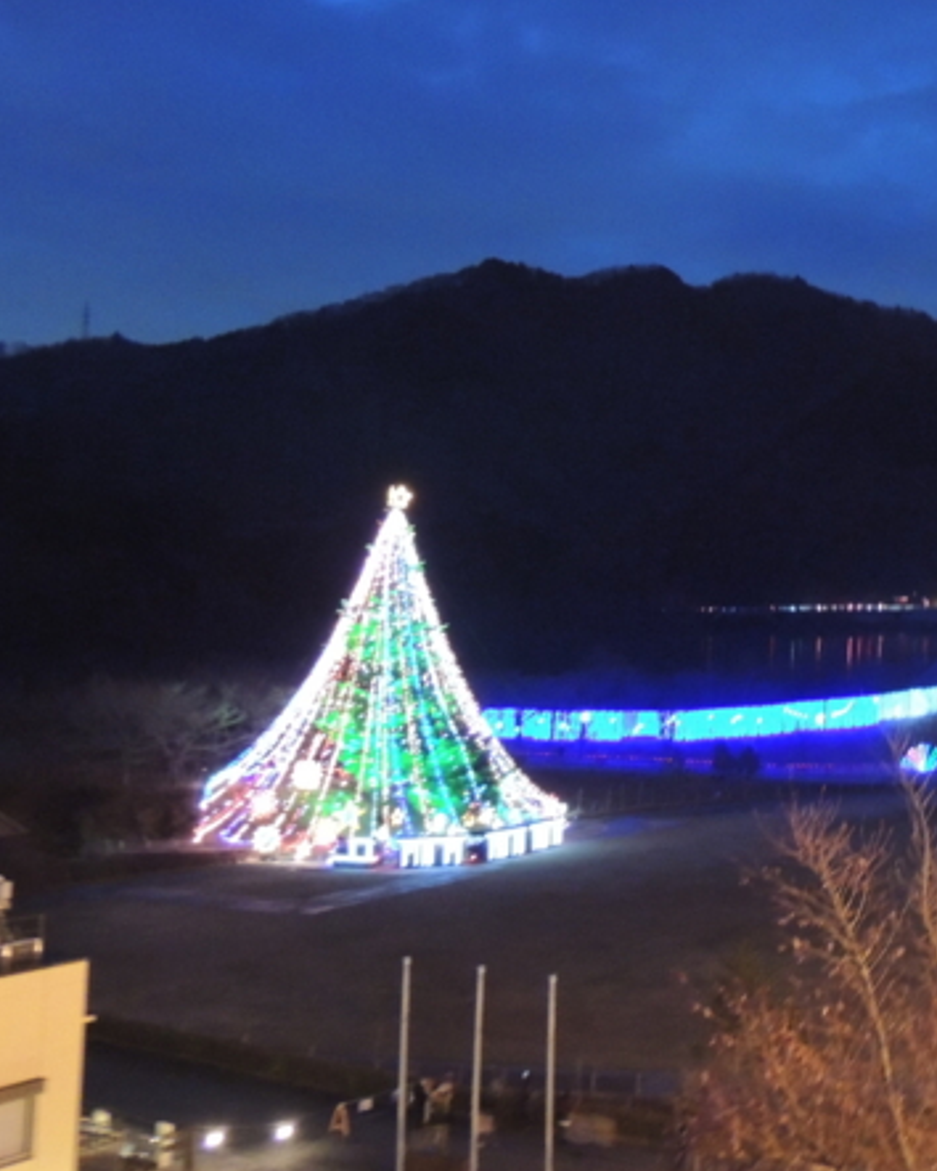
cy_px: 379
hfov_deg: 26.4
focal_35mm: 53
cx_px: 1032
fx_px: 1836
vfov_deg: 35.0
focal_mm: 5.3
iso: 800
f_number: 3.1
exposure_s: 1/1.6
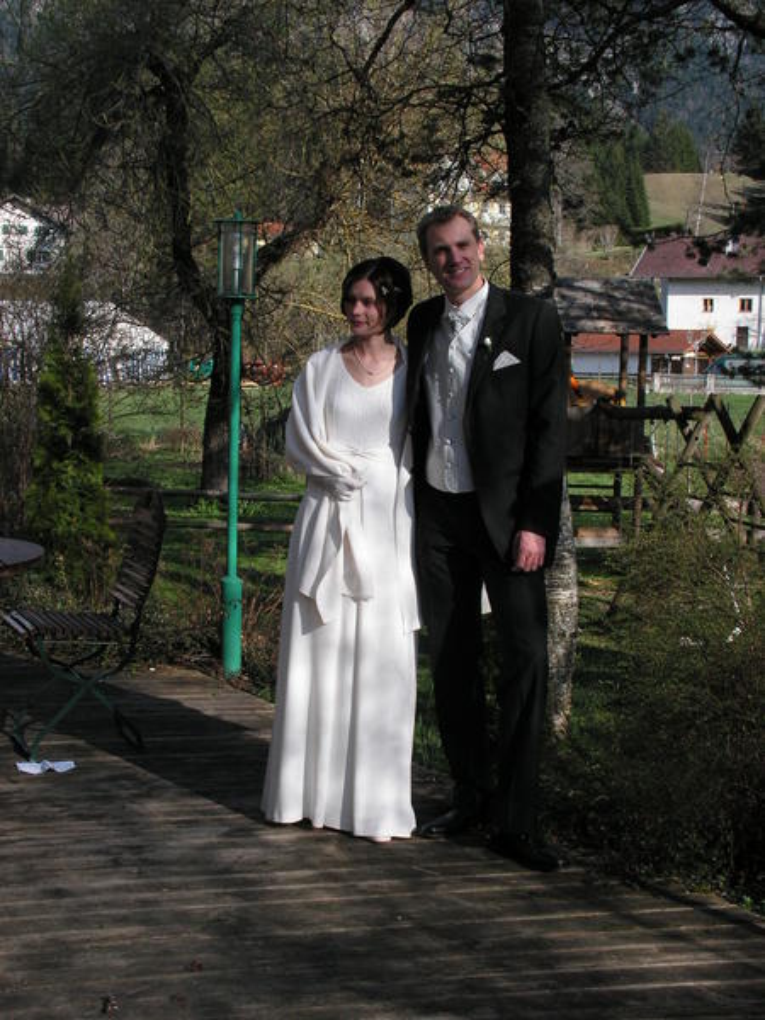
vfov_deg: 38.2
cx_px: 382
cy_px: 510
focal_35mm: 50
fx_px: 1473
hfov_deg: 29.1
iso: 50
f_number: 4.8
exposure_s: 1/250
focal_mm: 8.4
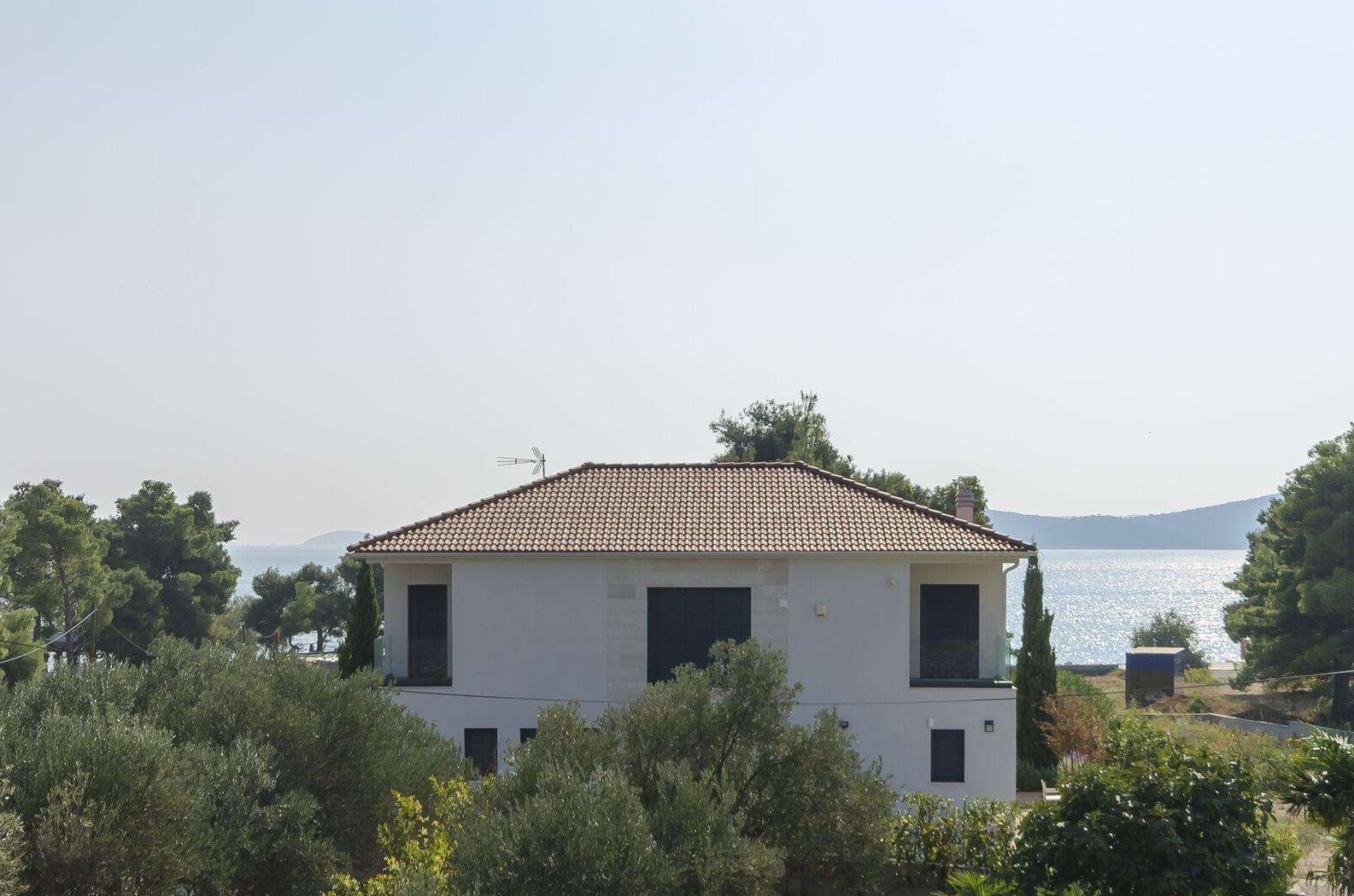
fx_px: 1989
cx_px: 630
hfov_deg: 37.6
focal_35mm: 53
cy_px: 595
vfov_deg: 25.3
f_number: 9
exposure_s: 1/400
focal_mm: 20
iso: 100
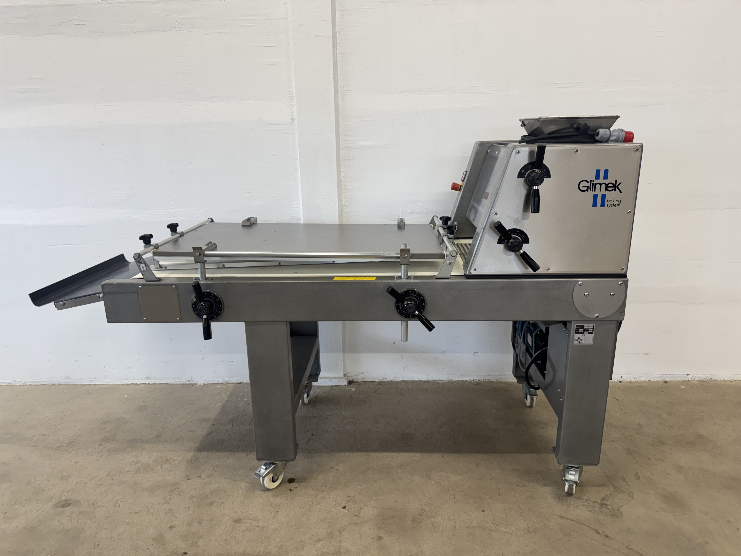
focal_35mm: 24
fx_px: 514
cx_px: 370
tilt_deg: -15.7
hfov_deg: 71.6
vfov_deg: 56.8
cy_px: 278
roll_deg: +1.1
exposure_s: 1/100
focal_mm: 6.76
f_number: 1.78
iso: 125
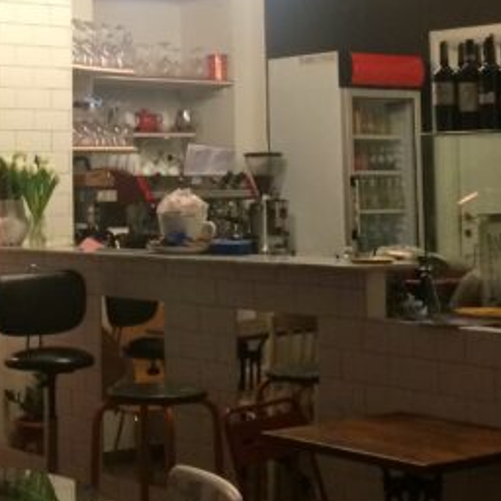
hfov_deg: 20.1
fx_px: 1392
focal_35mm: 85
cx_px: 88
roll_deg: +1.8
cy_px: 74
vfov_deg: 20.1
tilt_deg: +6.8
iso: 320
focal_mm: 4.15
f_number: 2.2
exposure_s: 1/33
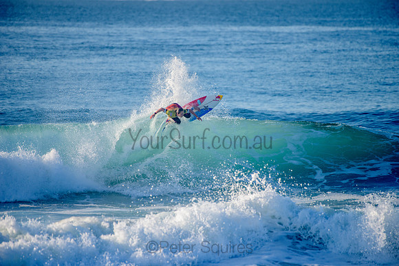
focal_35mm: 500
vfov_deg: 2.8
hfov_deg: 4.1
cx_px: 200
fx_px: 5543
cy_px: 133
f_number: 5.6
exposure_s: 1/1600
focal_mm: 500
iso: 250
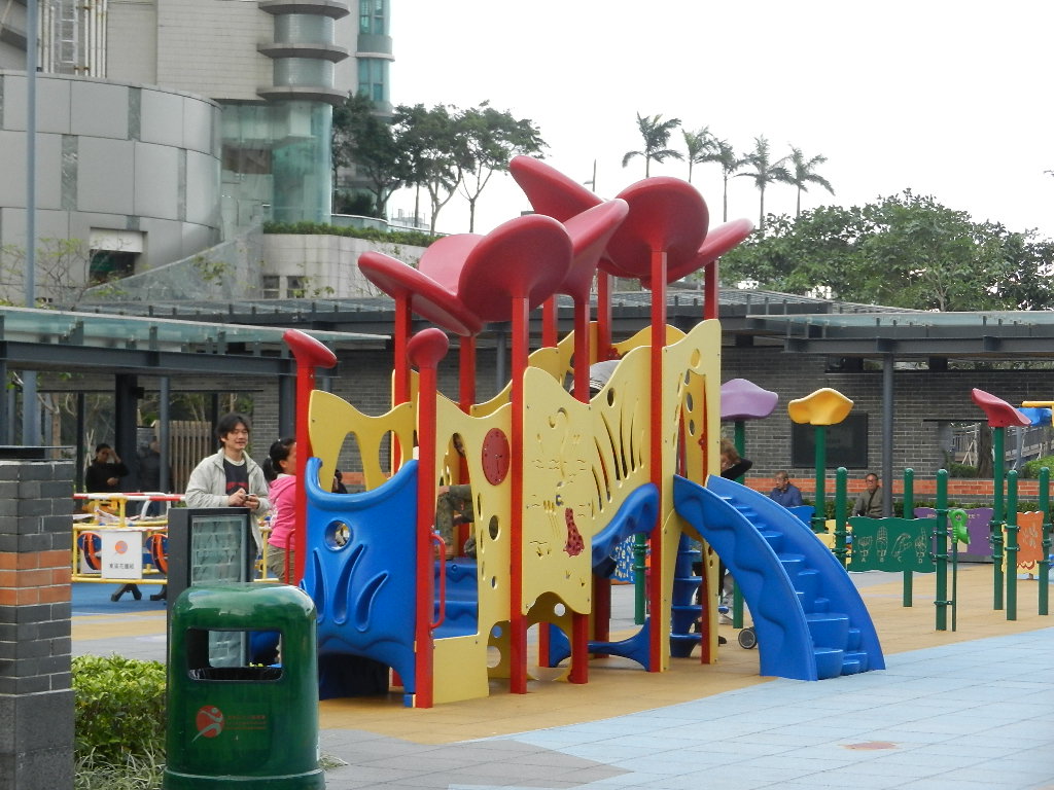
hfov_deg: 21.5
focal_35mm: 91
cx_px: 527
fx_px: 2771
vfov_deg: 16.2
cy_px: 395
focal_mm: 16.3
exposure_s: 1/250
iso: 320
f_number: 4.9
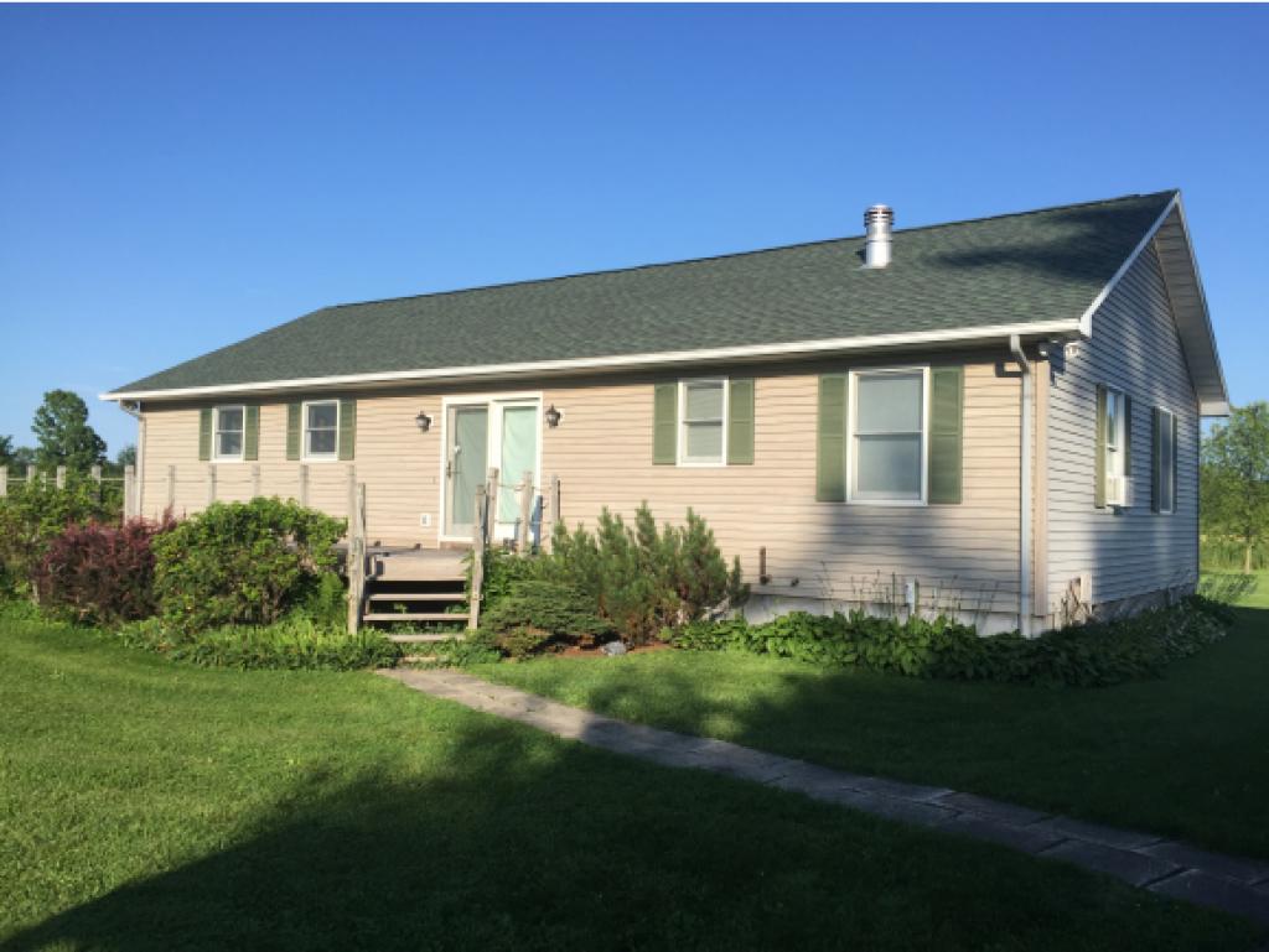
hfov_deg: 61.6
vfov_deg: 48.3
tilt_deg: +1.1
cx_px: 634
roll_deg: -2.6
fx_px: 1064
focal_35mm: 29
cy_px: 476
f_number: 2.2
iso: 32
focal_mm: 4.15
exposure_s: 1/1464
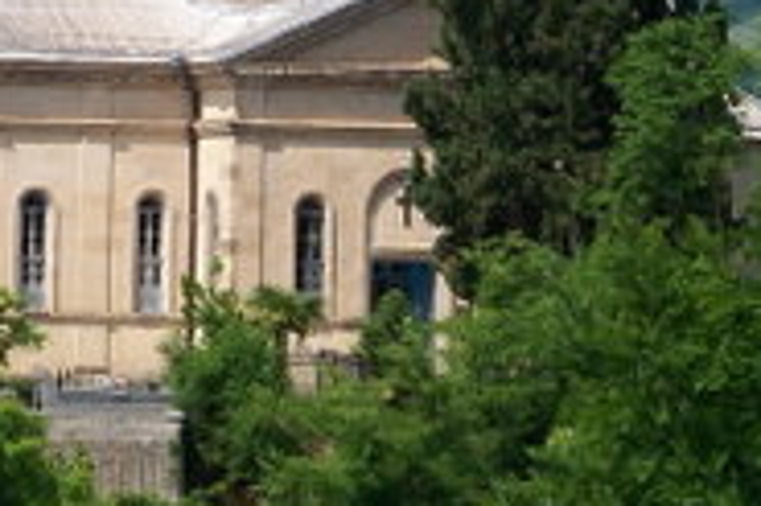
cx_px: 82
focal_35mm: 414
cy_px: -91
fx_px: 8744
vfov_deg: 3.3
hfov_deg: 5.0
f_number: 3.6
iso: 64
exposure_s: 1/800
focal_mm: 29.3
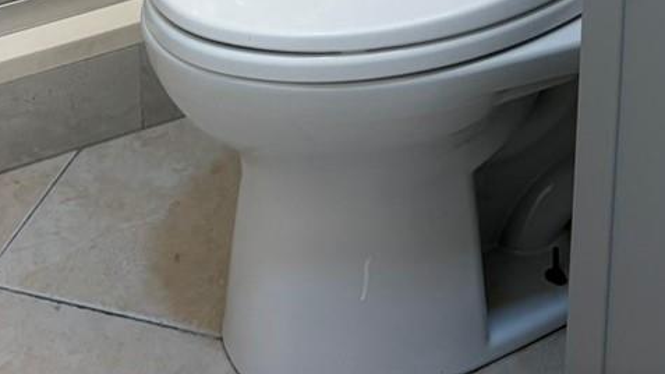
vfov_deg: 11.1
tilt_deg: -16.9
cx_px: 392
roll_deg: +1.0
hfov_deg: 22.4
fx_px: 1675
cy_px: -462
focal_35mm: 95
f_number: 1.6
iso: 80
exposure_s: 1/120
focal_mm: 5.96
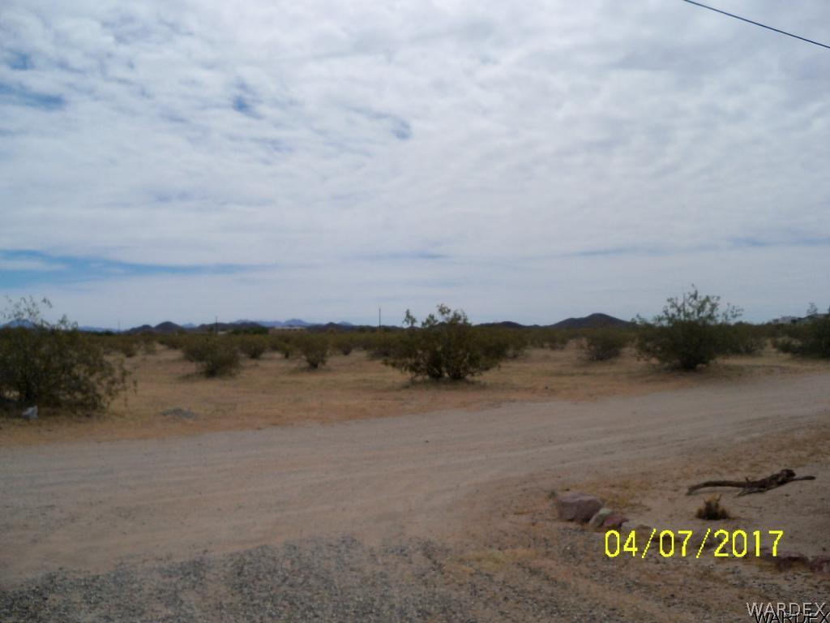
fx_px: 839
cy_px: 312
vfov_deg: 40.7
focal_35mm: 35
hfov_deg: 52.6
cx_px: 415
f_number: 6.2
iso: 80
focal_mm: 6.2
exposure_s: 1/640
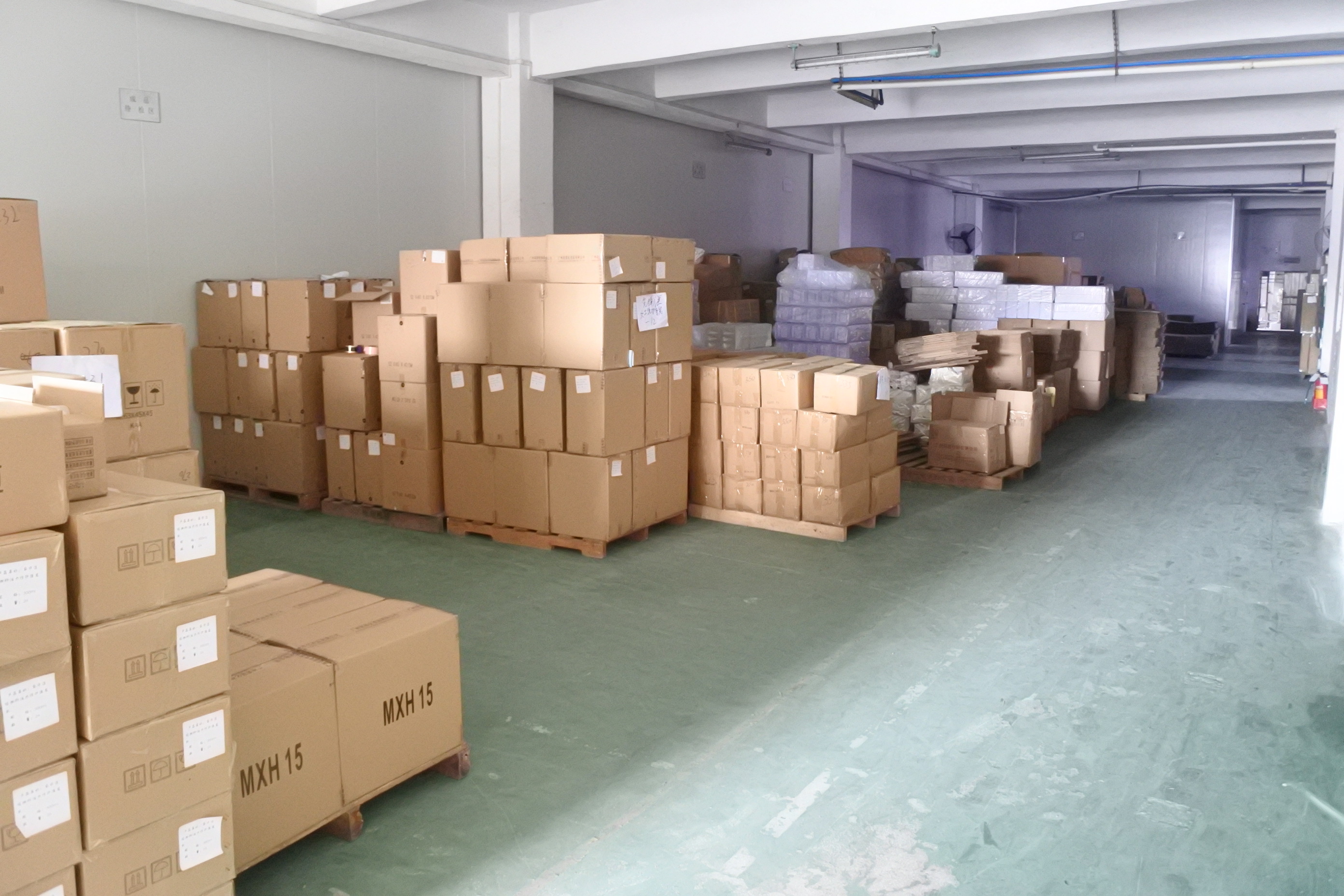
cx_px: 672
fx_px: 1008
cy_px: 448
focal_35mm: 27
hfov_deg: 67.4
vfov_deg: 47.9
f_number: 3.5
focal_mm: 10
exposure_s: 1/60
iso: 5000
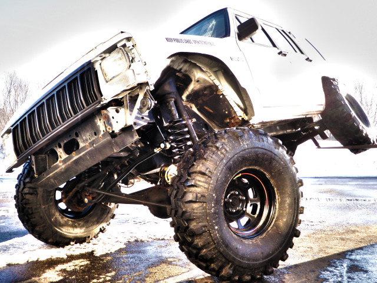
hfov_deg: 51.4
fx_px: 392
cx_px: 188
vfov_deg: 39.7
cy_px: 142
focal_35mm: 36
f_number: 4.1
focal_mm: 6.5
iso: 50
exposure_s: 1/80
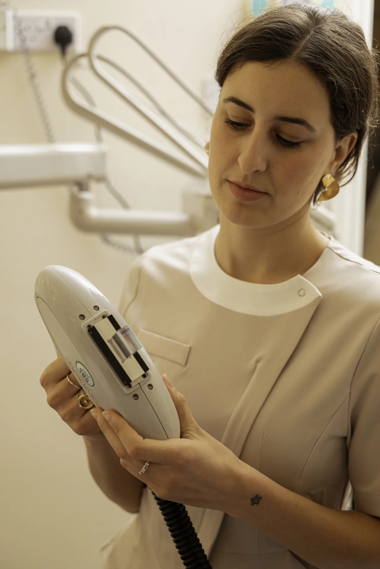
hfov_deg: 27.0
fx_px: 791
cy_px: 284
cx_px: 190
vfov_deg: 39.6
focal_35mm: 50
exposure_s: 1/200
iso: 250
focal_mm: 50
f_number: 3.2
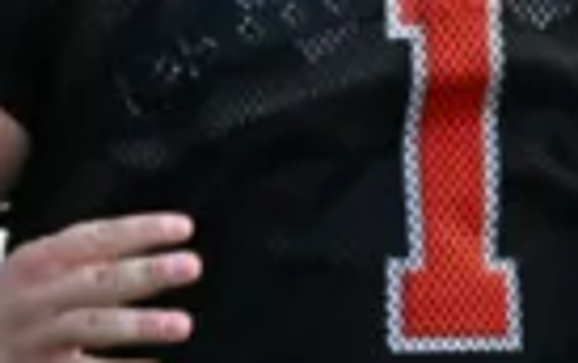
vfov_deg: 0.6
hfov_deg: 0.9
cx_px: 454
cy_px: 228
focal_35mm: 2237
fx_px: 35281
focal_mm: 400
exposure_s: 1/1250
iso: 3200
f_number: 2.8
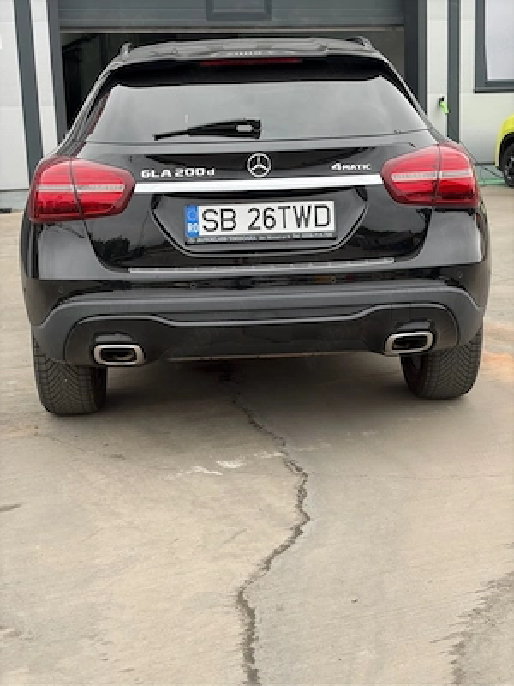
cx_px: 257
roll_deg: +2.2
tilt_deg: -11.6
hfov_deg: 28.0
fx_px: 1030
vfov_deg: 36.8
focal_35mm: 52
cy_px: 343
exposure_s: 1/121
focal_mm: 5.96
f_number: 1.6
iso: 25
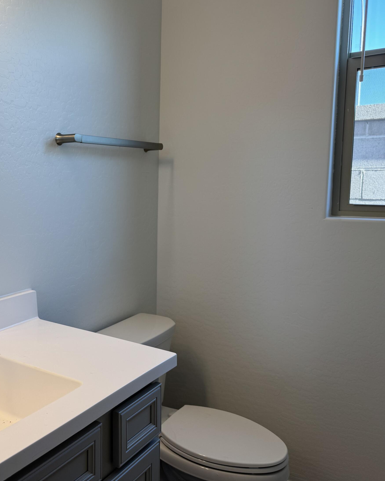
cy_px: 236
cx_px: 91
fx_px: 456
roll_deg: +2.3
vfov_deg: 55.7
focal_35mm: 32
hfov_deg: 44.1
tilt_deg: -8.2
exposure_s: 1/120
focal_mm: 6.76
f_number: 1.78
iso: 50
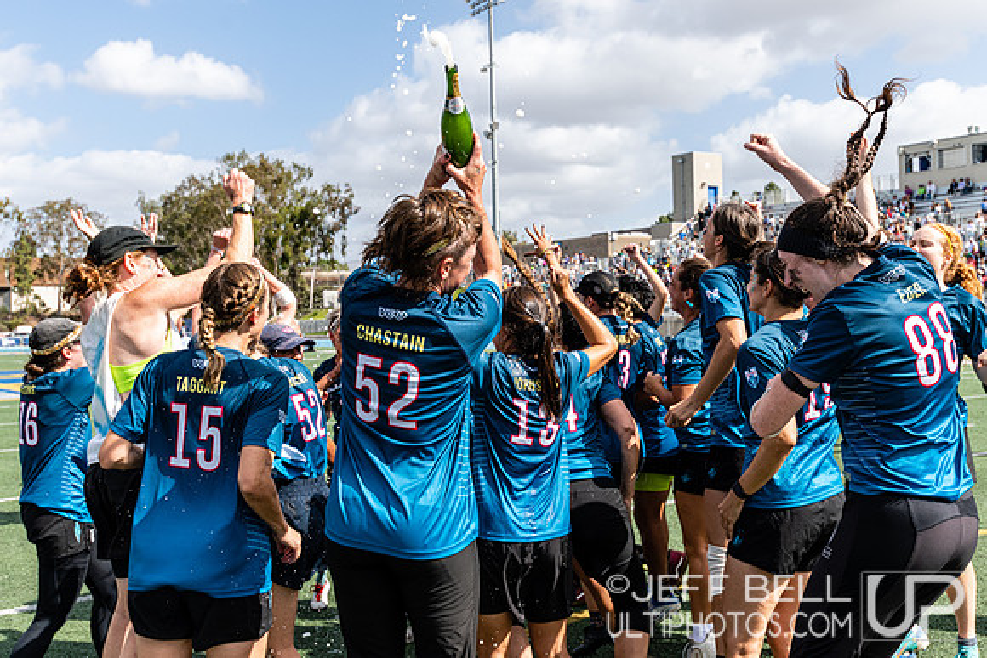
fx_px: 1160
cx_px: 505
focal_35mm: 42
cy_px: 311
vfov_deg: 31.7
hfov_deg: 46.1
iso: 250
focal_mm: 35
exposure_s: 1/1000
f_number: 5.6
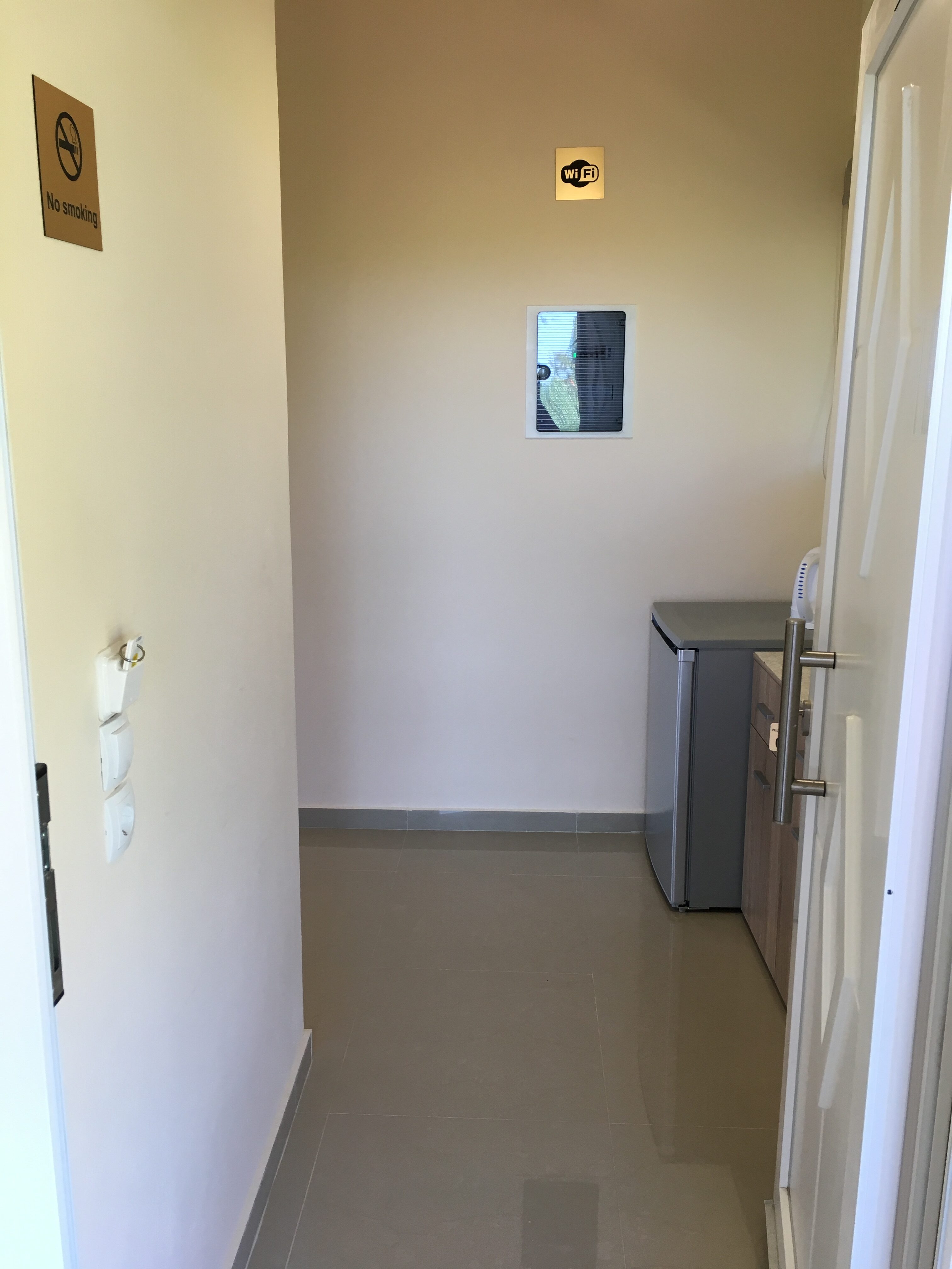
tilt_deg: -11.2
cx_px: 476
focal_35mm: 29
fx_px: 1063
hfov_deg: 48.2
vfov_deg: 61.7
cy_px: 634
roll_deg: -0.7
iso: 25
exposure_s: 1/33
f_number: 2.2
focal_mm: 4.15
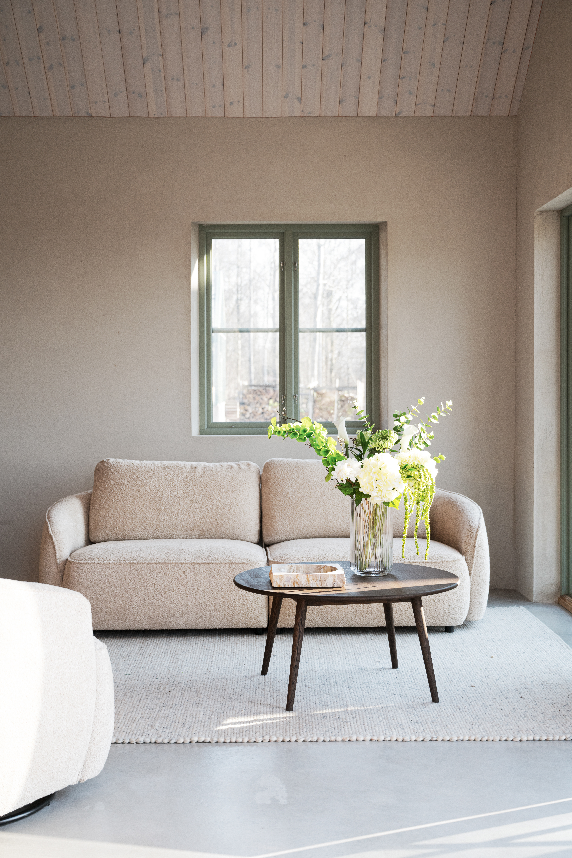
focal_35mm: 48
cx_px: 286
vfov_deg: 41.1
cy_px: 429
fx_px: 1144
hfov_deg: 28.1
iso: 320
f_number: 4
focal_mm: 48
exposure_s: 1/250
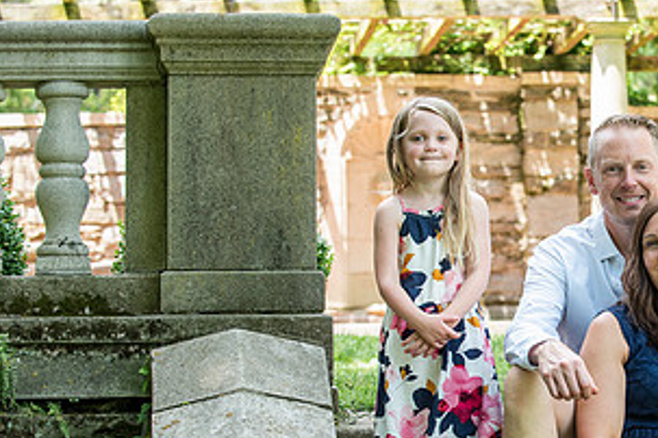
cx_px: 610
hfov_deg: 15.1
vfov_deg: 10.2
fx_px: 2449
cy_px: 339
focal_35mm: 134
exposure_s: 1/400
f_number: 5
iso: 800
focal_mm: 70
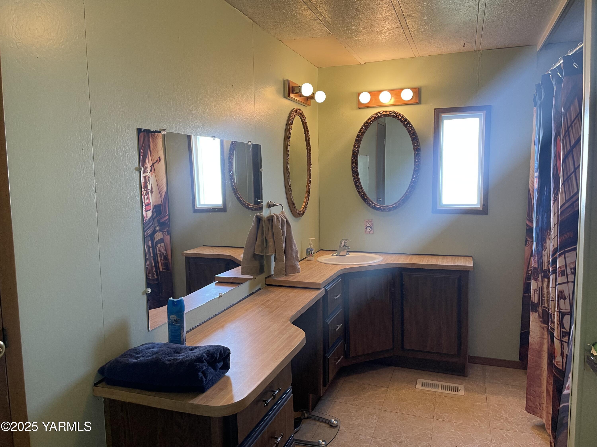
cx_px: 298
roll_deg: +1.5
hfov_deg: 67.3
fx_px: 448
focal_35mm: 26
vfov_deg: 53.1
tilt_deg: -5.6
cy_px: 224
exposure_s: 1/60
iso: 100
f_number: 1.6
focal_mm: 4.2
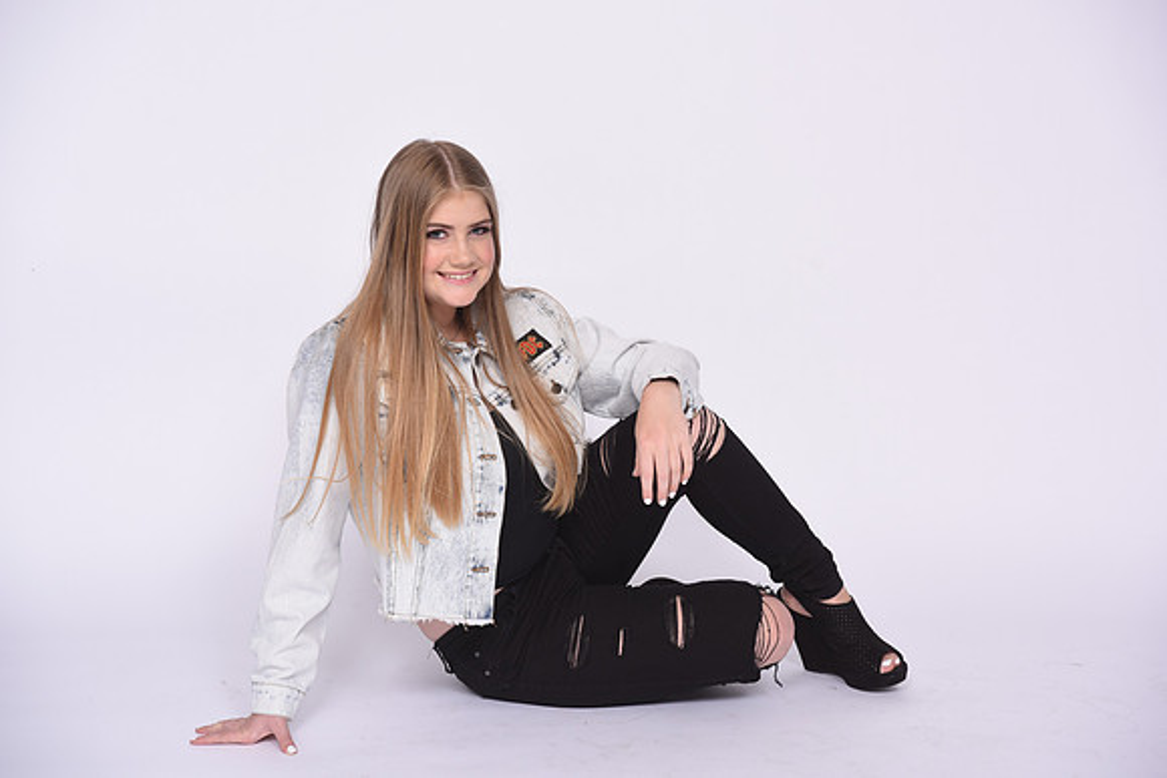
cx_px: 584
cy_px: 389
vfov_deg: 24.6
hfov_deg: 36.2
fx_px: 1783
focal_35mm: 55
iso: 160
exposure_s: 1/125
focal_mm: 55
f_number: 9
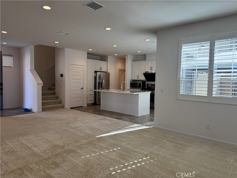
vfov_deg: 56.8
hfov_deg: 71.6
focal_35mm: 24
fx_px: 164
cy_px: 89
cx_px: 118
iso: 80
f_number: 1.78
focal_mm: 6.76
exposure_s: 1/419
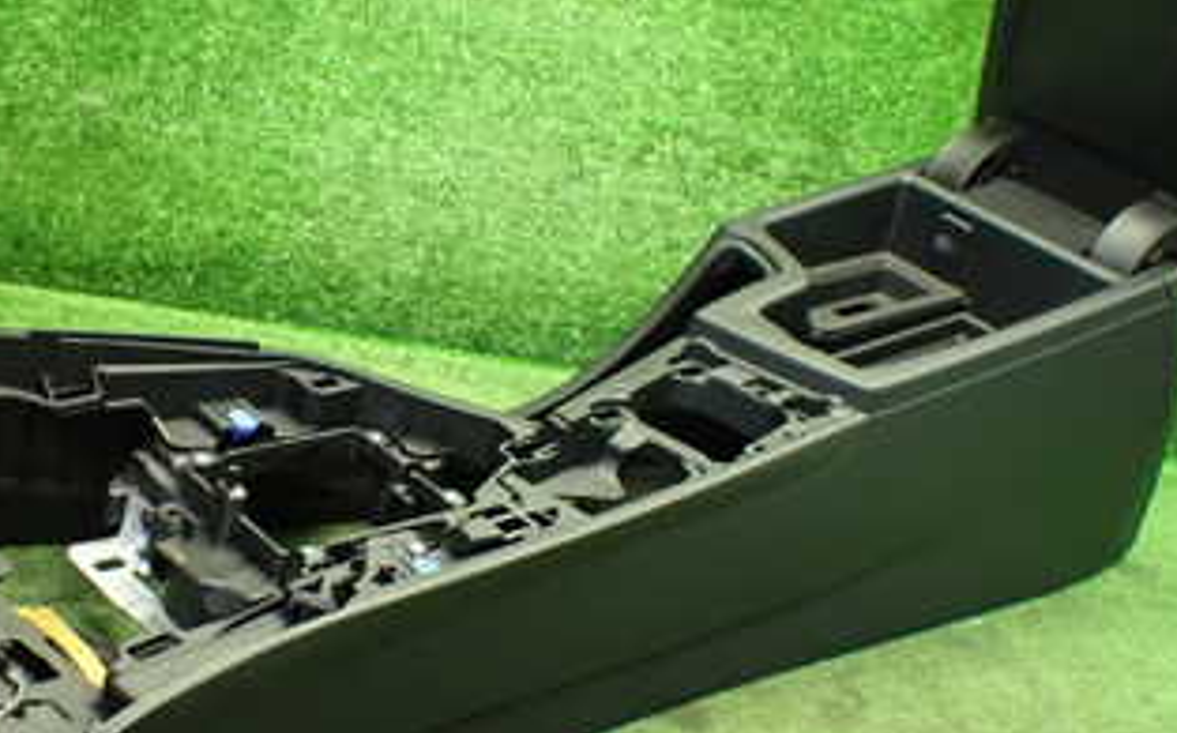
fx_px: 1955
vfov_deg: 21.2
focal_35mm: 61
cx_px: 305
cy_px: 451
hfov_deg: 32.9
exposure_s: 1/60
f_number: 2.3
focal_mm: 5.4
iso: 800
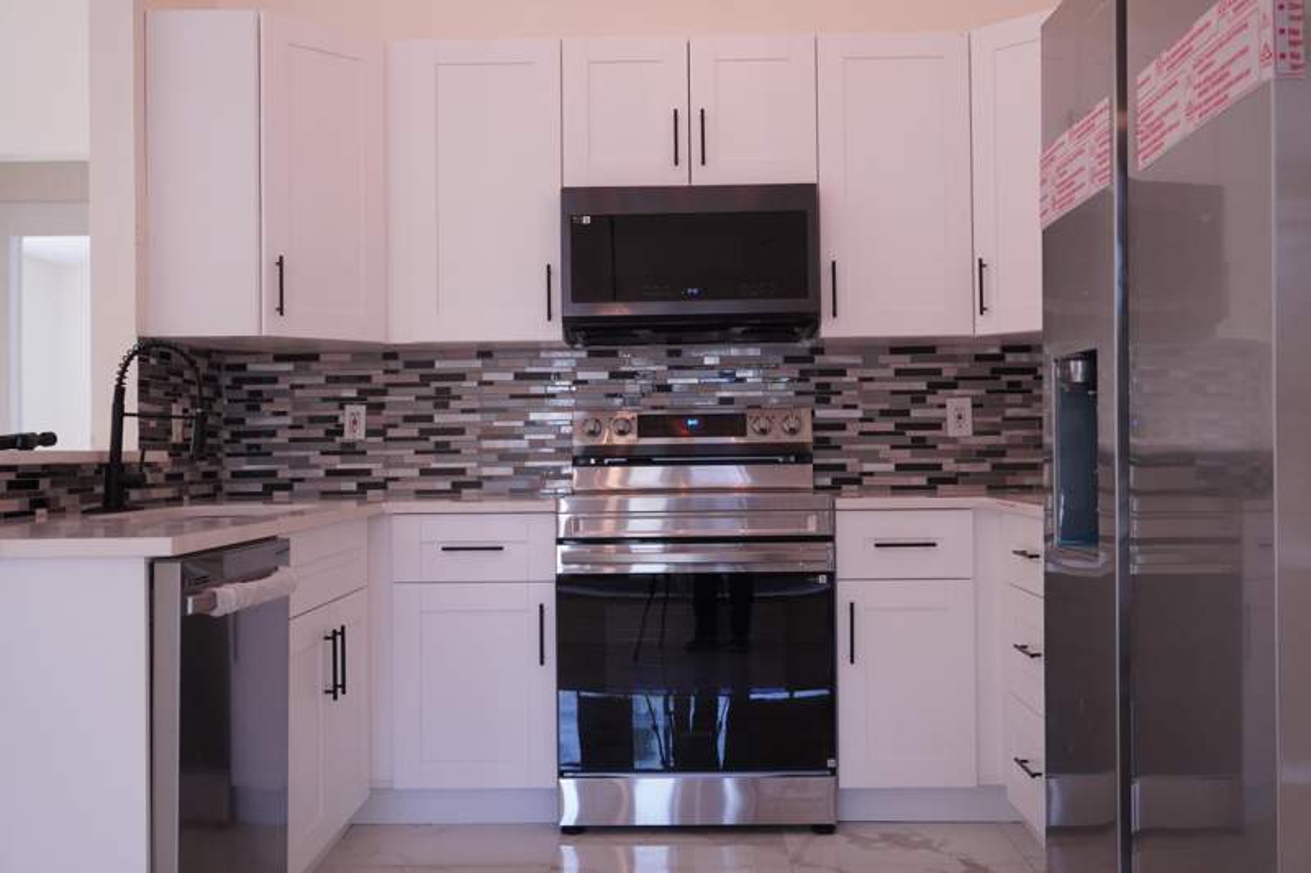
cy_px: 436
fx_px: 1365
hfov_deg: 51.3
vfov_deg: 35.5
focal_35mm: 38
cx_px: 656
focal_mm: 25
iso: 800
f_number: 6.3
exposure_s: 1/40
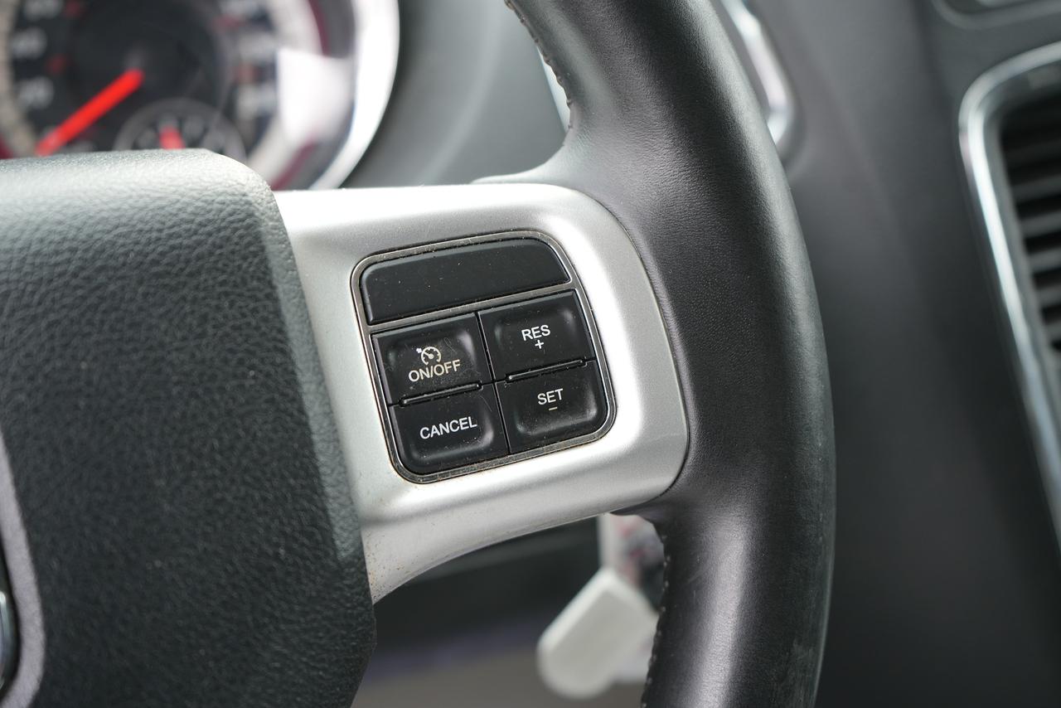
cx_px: 530
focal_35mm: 50
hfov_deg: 39.6
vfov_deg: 27.0
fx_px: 1474
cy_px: 354
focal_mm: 50
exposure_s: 1/60
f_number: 4.5
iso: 320
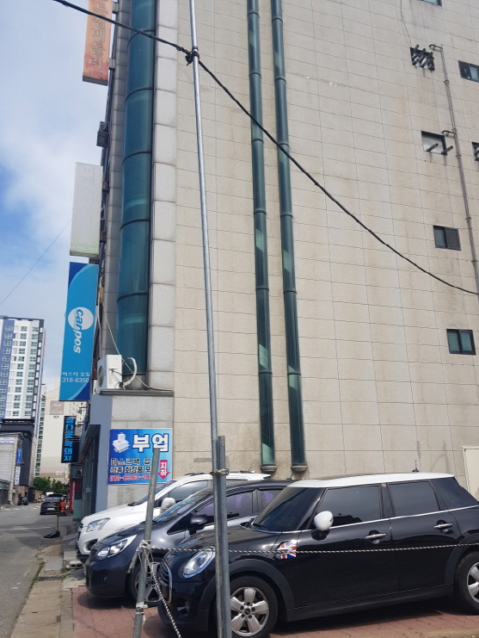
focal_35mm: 28
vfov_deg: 63.4
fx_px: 516
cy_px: 330
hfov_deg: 49.8
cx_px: 254
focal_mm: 4.2
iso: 40
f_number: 1.7
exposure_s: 1/2144
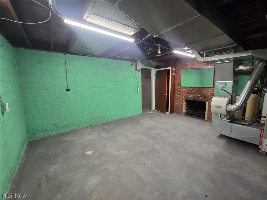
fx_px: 100
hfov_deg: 106.2
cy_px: 100
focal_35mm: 13
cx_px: 134
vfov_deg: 89.9
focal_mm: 2.2
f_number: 2.2
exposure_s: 1/60
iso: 200
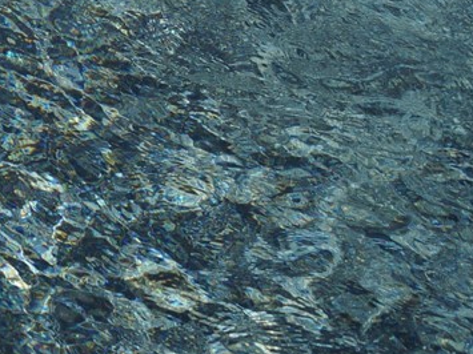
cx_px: -266
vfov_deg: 10.8
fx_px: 1694
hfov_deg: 14.6
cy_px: -368
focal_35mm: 124
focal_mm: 18
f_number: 7.1
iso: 100
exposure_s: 1/500
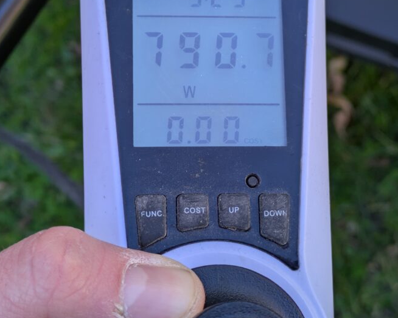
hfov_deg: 24.4
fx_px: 919
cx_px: 209
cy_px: 98
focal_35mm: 78
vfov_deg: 19.6
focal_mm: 5.43
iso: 44
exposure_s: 1/318
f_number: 1.89
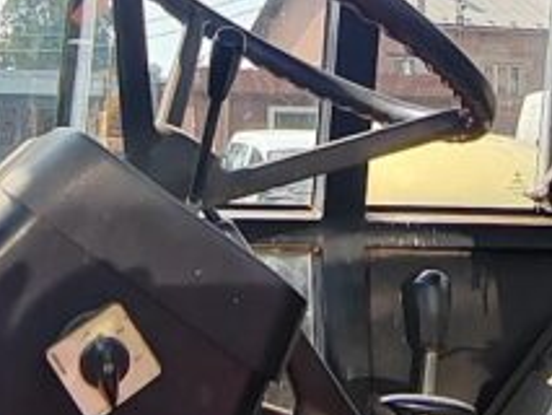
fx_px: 1436
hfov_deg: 21.6
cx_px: 389
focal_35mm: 90
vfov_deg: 16.0
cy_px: -44
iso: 100
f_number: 2.2
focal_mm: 2.16
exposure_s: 1/820
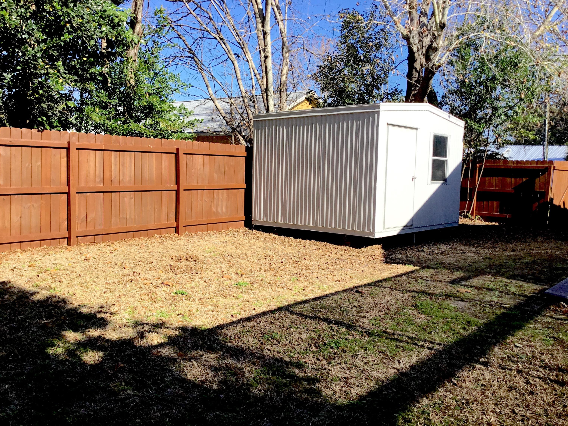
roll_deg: -0.7
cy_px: 213
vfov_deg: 45.4
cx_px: 284
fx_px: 509
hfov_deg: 58.4
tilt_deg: -4.6
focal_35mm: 31
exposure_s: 1/1018
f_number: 2.4
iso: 25
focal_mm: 3.3
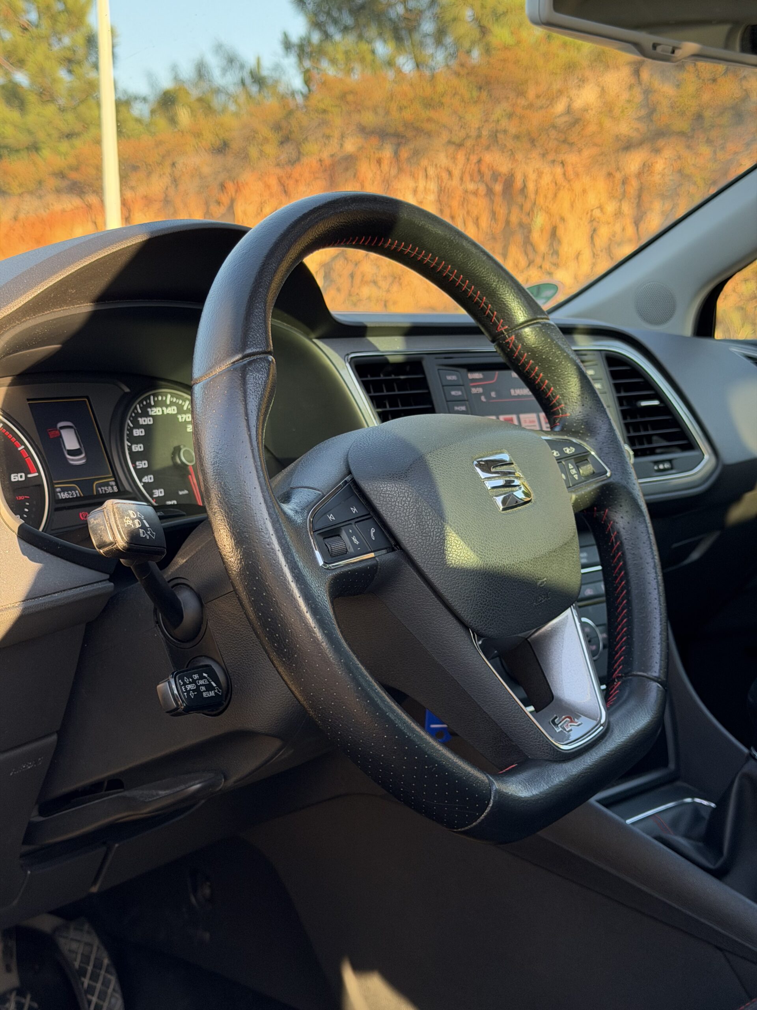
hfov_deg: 30.3
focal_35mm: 48
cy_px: 505
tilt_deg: -7.2
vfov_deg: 39.7
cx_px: 378
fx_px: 1400
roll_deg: -0.2
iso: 80
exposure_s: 1/245
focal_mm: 6.76
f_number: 1.78
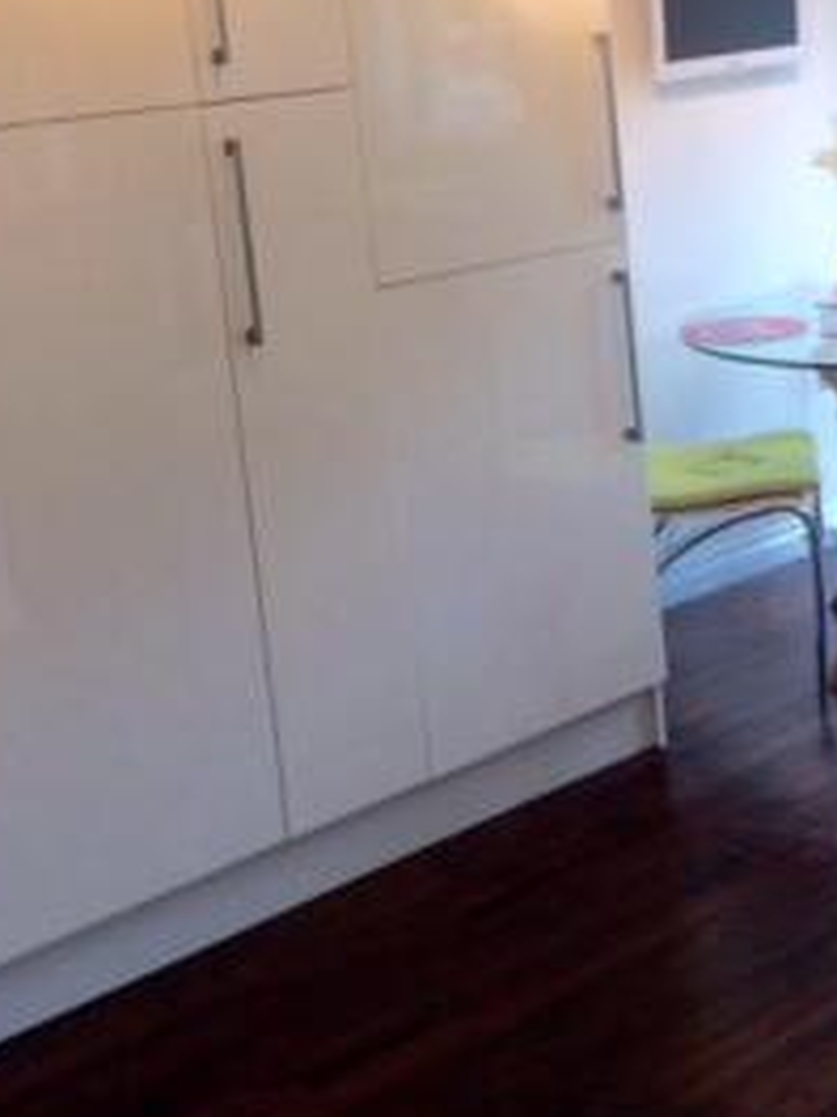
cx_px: 364
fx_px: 1547
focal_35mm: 48
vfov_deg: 38.6
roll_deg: +7.6
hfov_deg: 30.2
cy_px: 269
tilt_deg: -6.8
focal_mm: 4.15
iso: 40
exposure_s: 1/50
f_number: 2.2
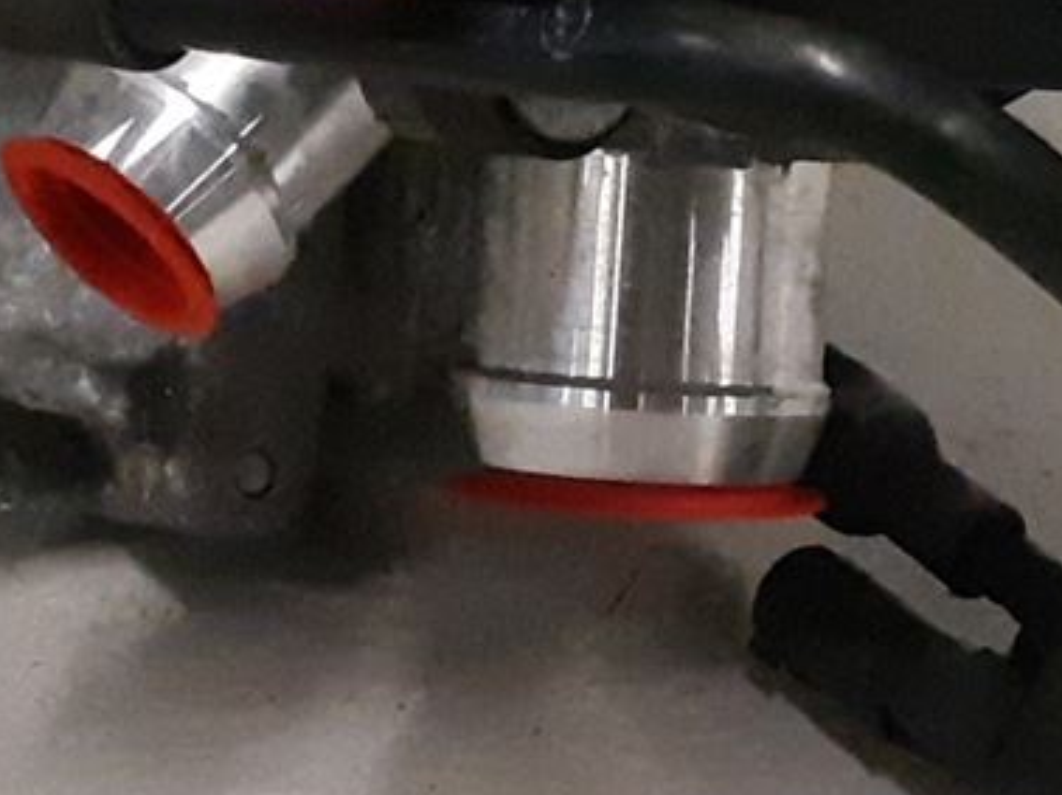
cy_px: -118
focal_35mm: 141
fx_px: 4323
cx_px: 775
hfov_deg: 14.0
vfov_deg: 10.4
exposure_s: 1/277
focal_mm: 3.93
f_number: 1.7
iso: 800
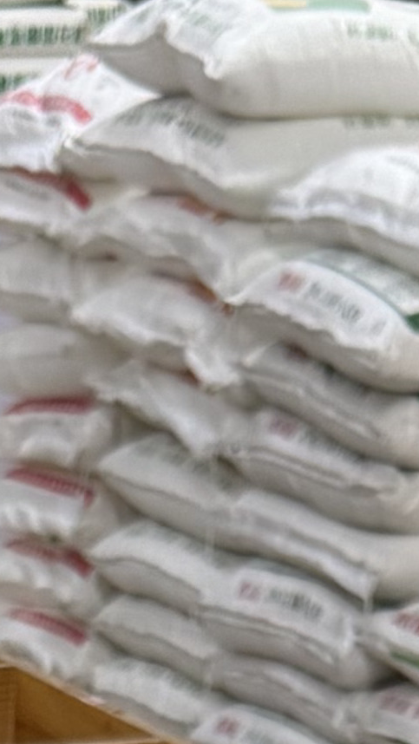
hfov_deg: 6.9
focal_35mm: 174
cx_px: -108
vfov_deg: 10.4
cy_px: 1893
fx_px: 3435
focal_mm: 6.76
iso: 160
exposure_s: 1/100
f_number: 1.78
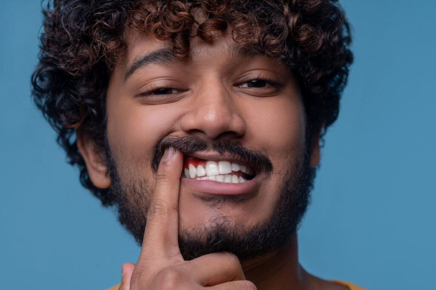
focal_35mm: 85
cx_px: 218
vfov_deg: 16.0
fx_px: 1029
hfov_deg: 23.9
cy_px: 145
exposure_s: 1/160
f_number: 6.3
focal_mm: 85
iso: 100
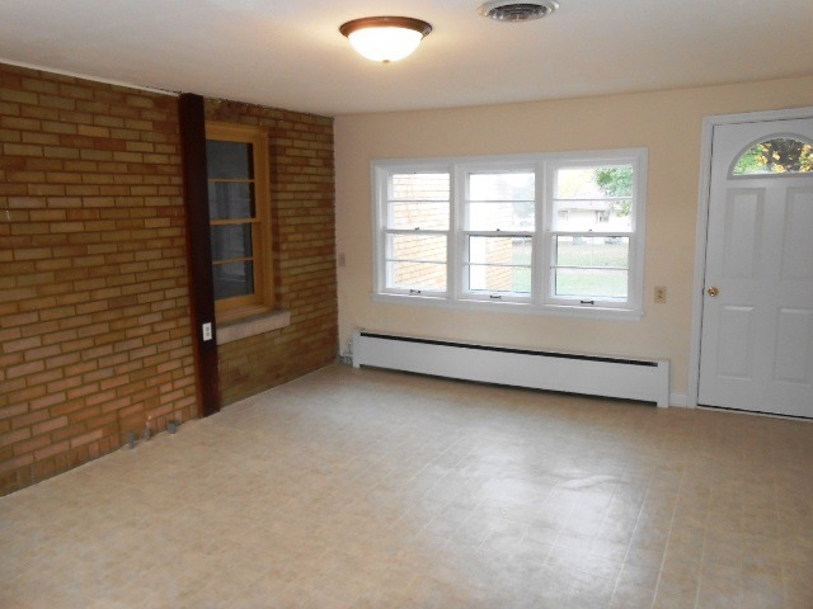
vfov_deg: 53.1
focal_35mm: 26
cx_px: 406
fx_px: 611
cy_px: 304
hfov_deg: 67.3
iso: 200
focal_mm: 4.6
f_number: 3.5
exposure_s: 1/30
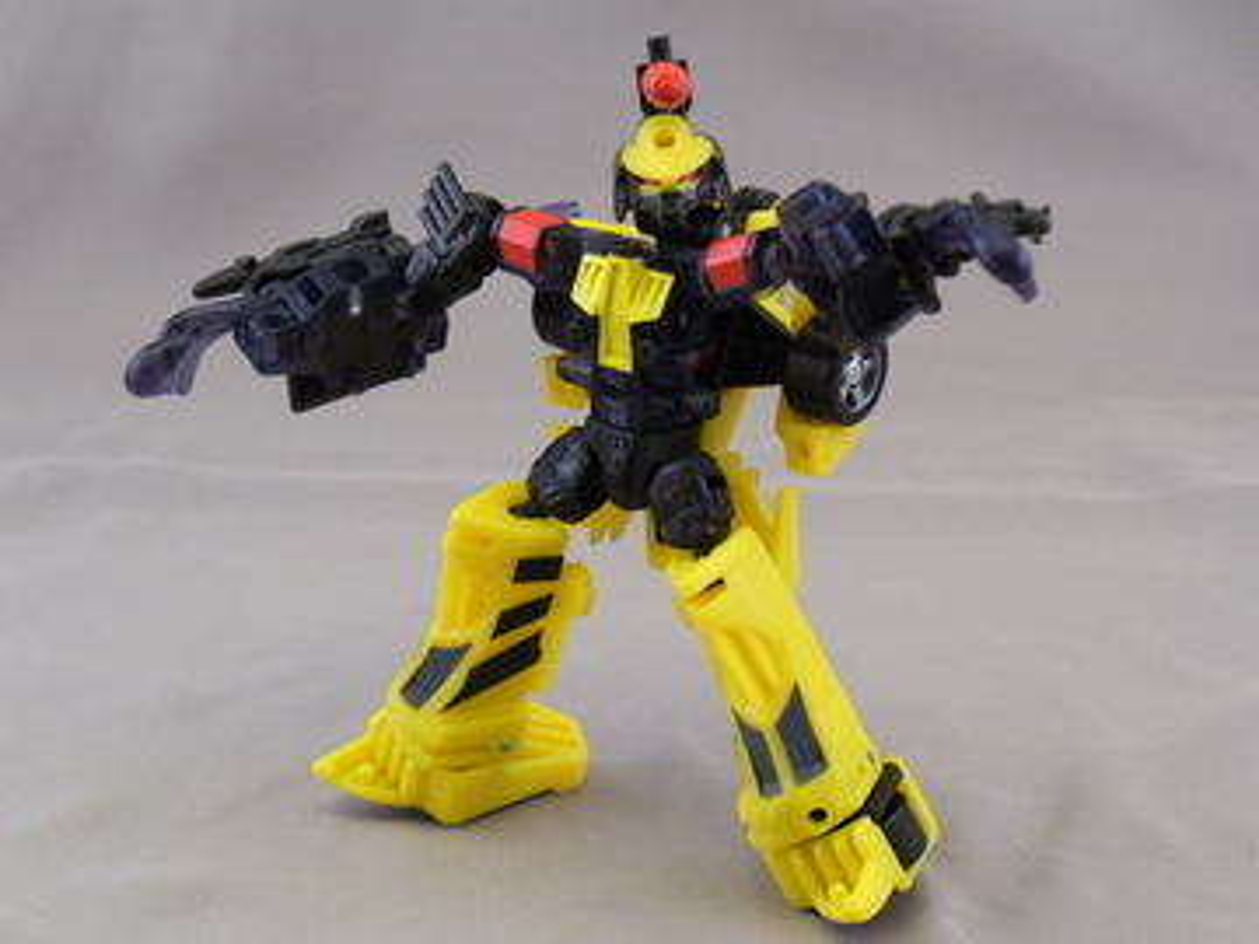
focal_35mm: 104
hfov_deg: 18.9
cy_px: 472
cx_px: 630
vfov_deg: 14.2
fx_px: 3783
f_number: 3.5
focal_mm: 17.2
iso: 200
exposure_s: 1/10
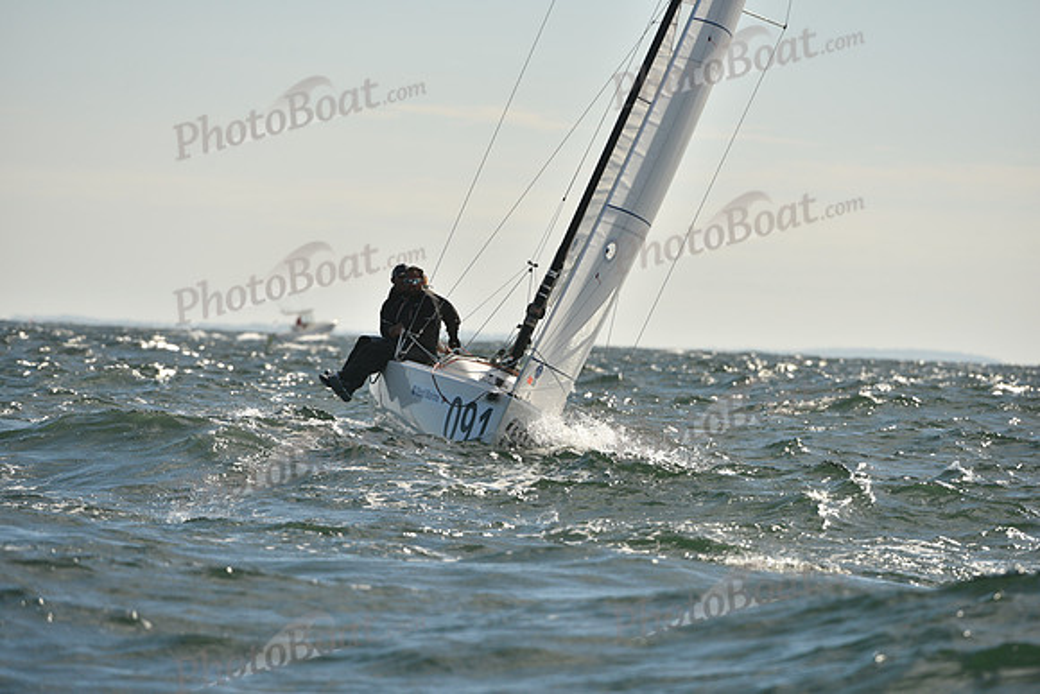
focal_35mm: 400
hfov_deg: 5.2
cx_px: 520
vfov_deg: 3.4
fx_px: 11558
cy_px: 347
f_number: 6.3
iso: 250
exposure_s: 1/1600
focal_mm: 400
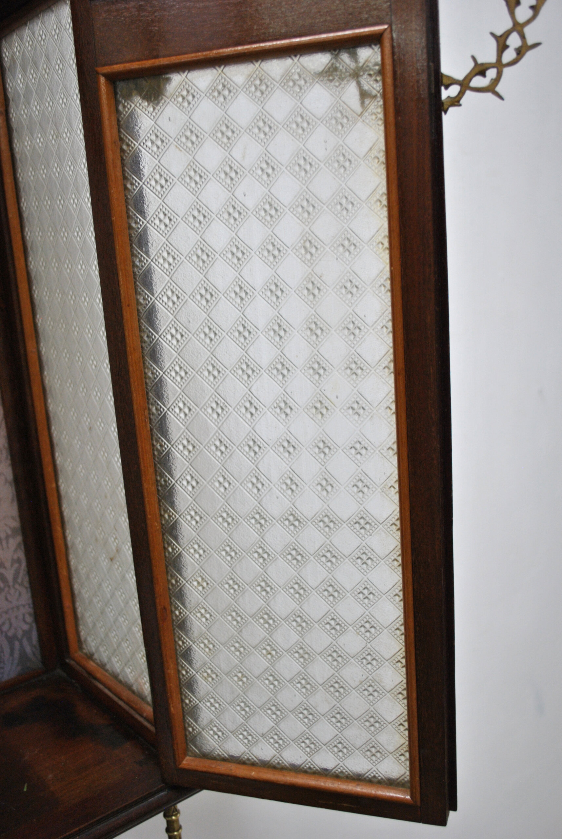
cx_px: 281
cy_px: 420
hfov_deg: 37.0
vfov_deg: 53.1
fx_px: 840
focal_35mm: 36
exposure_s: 1/40
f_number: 4
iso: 400
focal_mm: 24
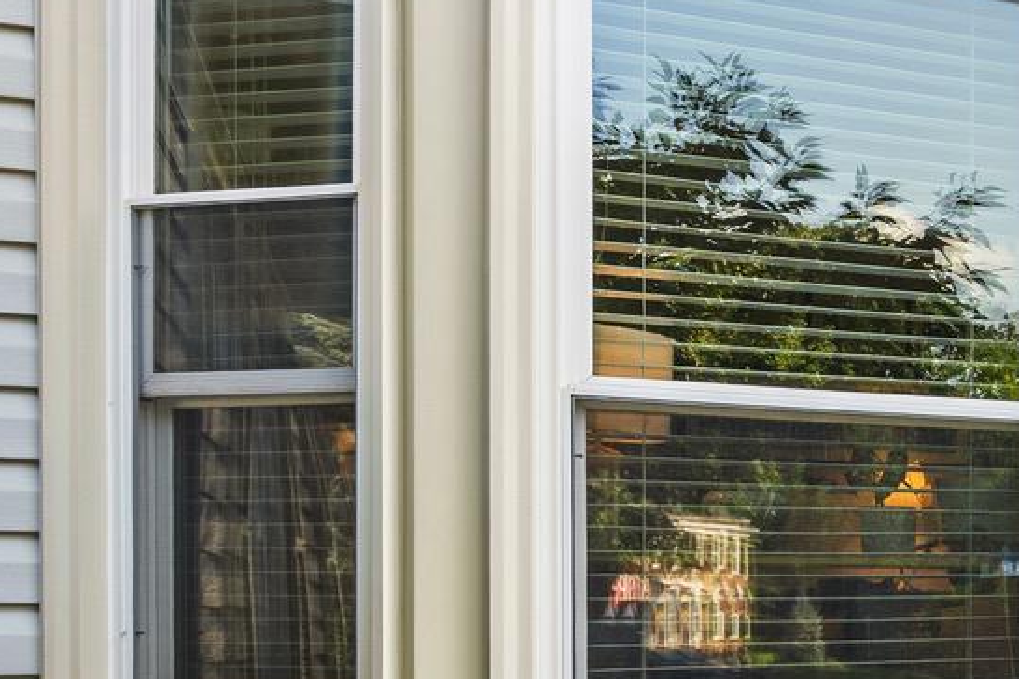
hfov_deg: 22.9
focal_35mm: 60
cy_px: 628
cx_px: 1721
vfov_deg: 22.0
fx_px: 1698
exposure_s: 1/6
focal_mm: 16
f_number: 8
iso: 100
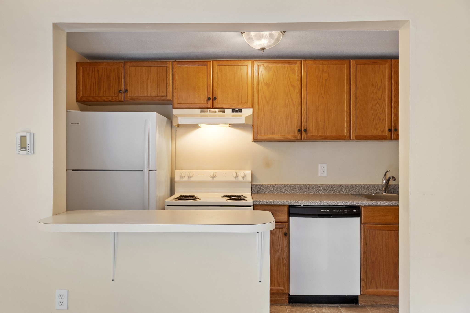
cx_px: 235
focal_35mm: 30
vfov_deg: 43.6
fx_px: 392
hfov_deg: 61.9
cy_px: 156
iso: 400
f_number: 7.1
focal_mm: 20
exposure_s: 1.6
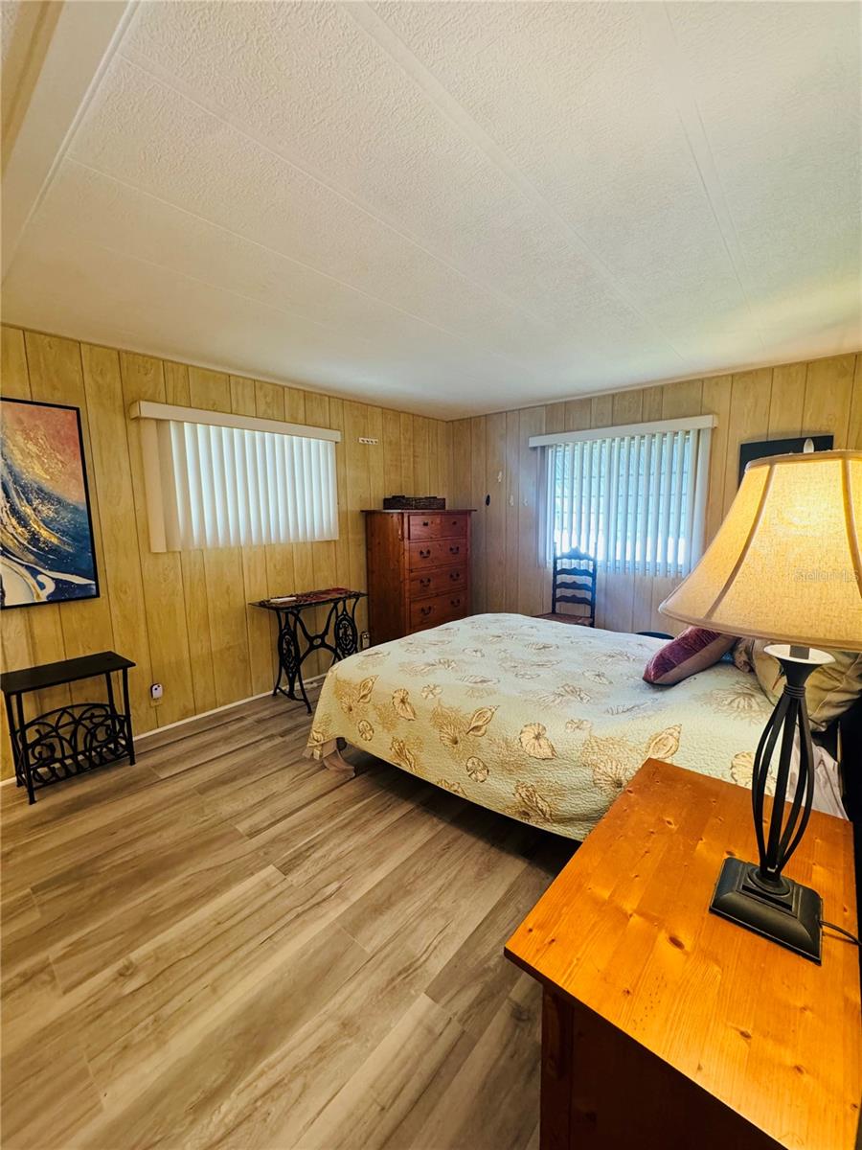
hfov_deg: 85.7
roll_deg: +0.4
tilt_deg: -7.2
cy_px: 575
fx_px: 465
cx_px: 431
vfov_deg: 102.1
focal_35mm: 14
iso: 320
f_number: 2.2
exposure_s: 1/60
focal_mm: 2.22
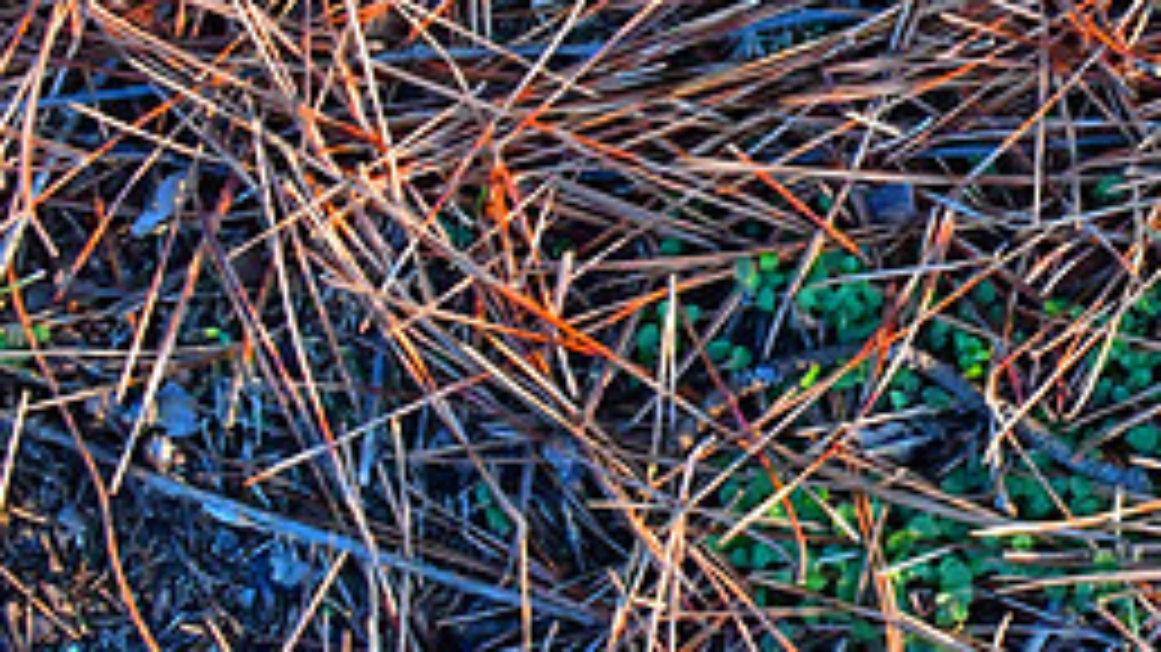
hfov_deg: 22.1
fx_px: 2832
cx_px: 1210
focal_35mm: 92
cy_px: 106
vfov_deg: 13.1
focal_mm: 26
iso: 6400
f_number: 20
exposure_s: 1/40
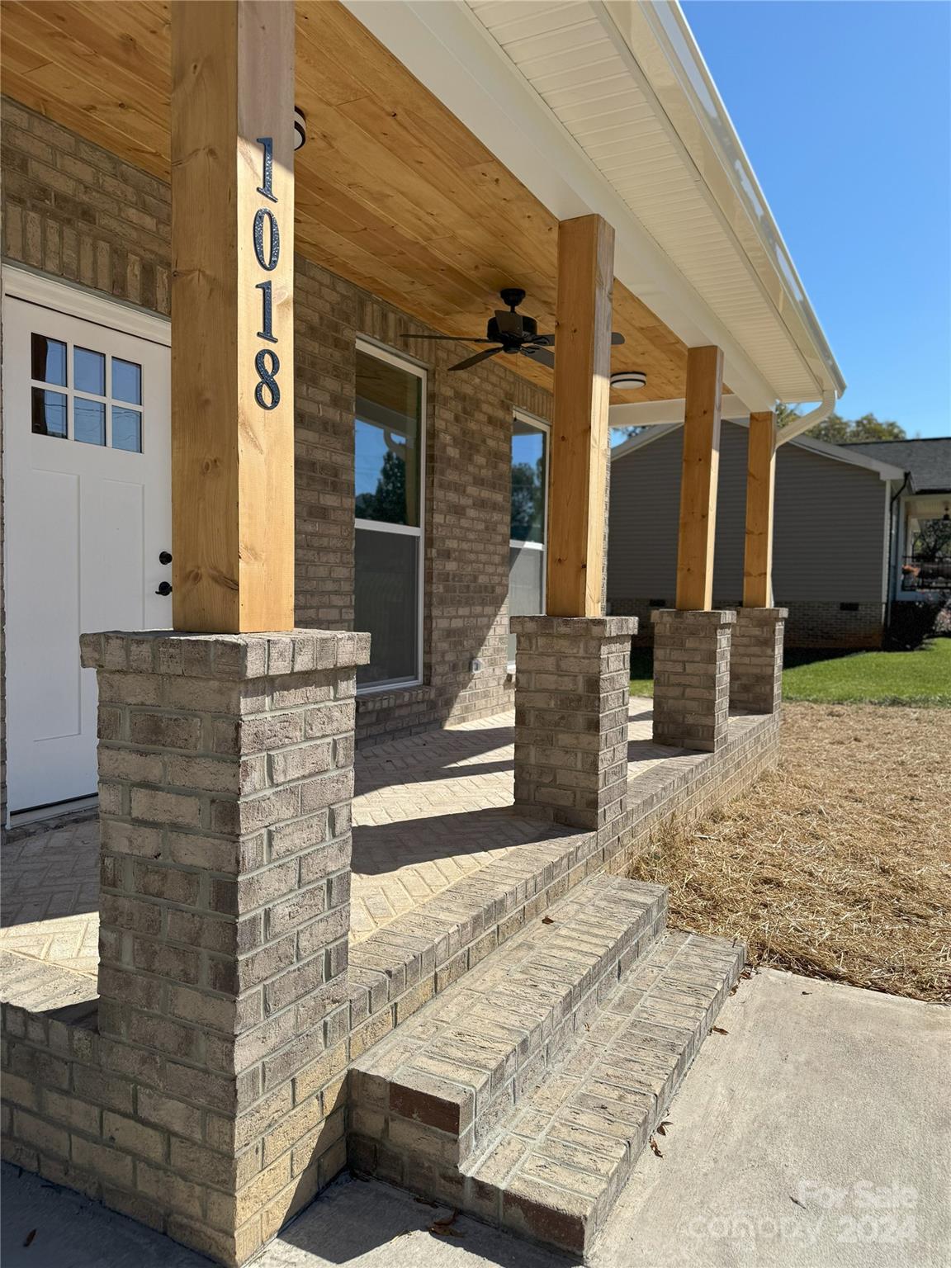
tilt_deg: -3.1
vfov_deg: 71.6
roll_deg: -0.9
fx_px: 879
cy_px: 634
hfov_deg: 56.8
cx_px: 476
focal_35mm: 24
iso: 80
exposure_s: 1/4950
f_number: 1.78
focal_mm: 6.76
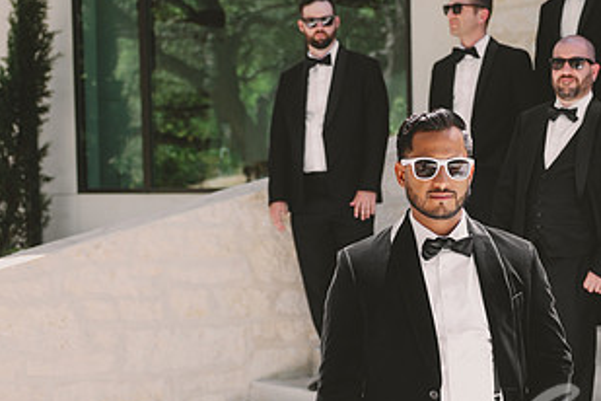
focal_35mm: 78
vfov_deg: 17.4
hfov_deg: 25.6
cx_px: 470
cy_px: 299
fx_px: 1302
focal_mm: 39
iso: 160
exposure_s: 1/640
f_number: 2.8
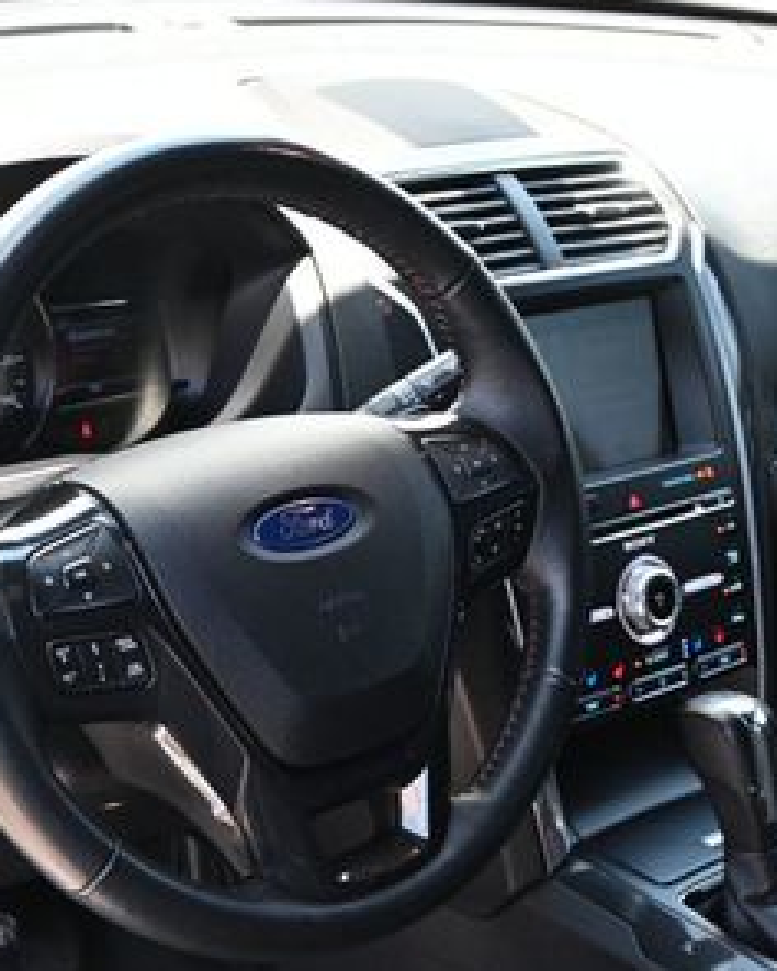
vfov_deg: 29.3
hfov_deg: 23.8
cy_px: 658
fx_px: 1840
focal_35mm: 64
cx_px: 316
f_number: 4
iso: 560
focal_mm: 21
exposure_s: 1/125
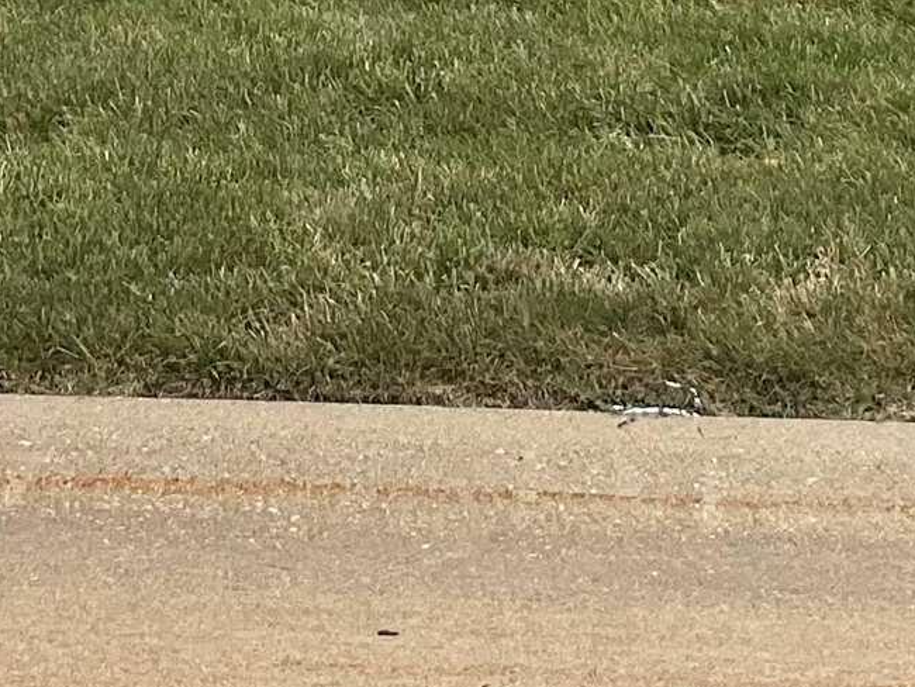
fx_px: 3623
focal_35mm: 137
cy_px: -655
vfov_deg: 10.1
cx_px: -27
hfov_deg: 14.1
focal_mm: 3
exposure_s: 1/312
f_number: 1.8
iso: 16
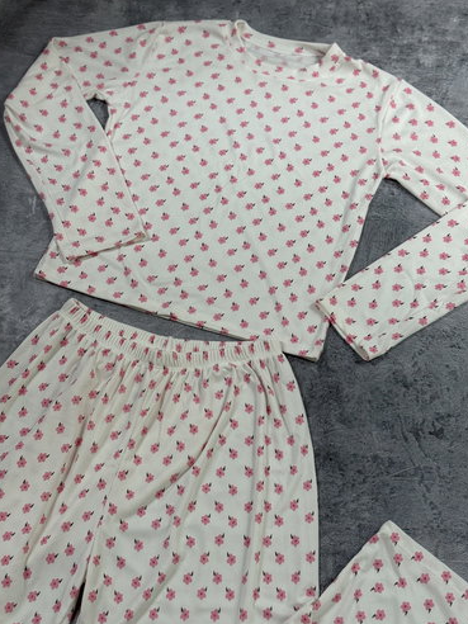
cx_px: 240
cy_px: 324
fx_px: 937
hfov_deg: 28.0
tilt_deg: -63.2
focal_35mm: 52
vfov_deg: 36.8
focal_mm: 6.76
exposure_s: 1/50
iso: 64
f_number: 1.78
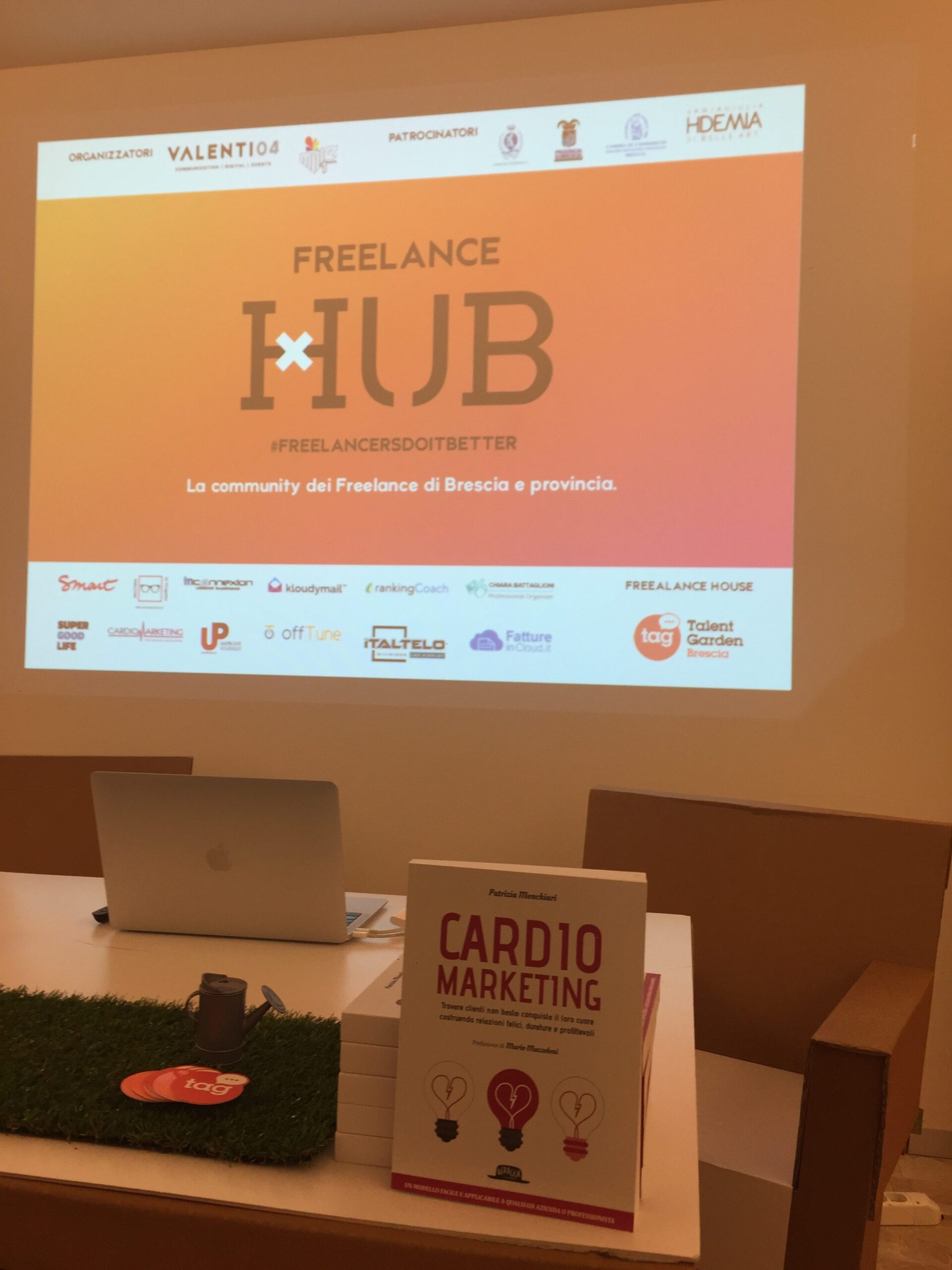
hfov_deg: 48.2
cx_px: 476
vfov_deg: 61.7
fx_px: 1063
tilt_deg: +0.4
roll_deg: -1.1
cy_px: 635
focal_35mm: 29
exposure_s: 1/50
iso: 40
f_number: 2.2
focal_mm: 4.15
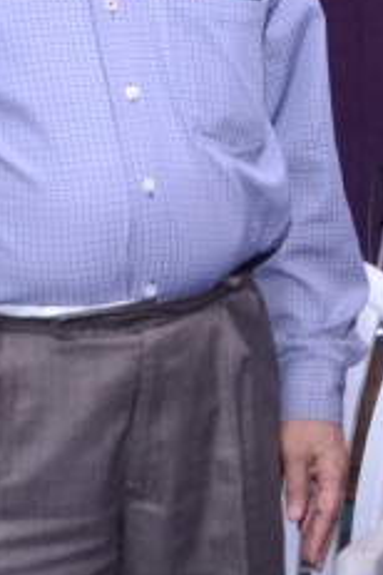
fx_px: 2221
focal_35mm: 139
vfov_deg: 14.7
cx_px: 826
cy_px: 149
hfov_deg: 9.1
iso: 800
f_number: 5.6
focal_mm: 21
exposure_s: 1/160
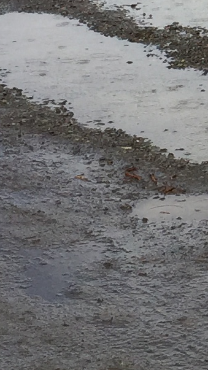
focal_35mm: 171
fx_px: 1677
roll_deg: -0.9
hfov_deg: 6.5
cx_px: 599
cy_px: -157
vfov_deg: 12.1
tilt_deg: -5.0
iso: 32
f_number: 2.2
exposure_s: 1/3597
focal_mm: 4.15
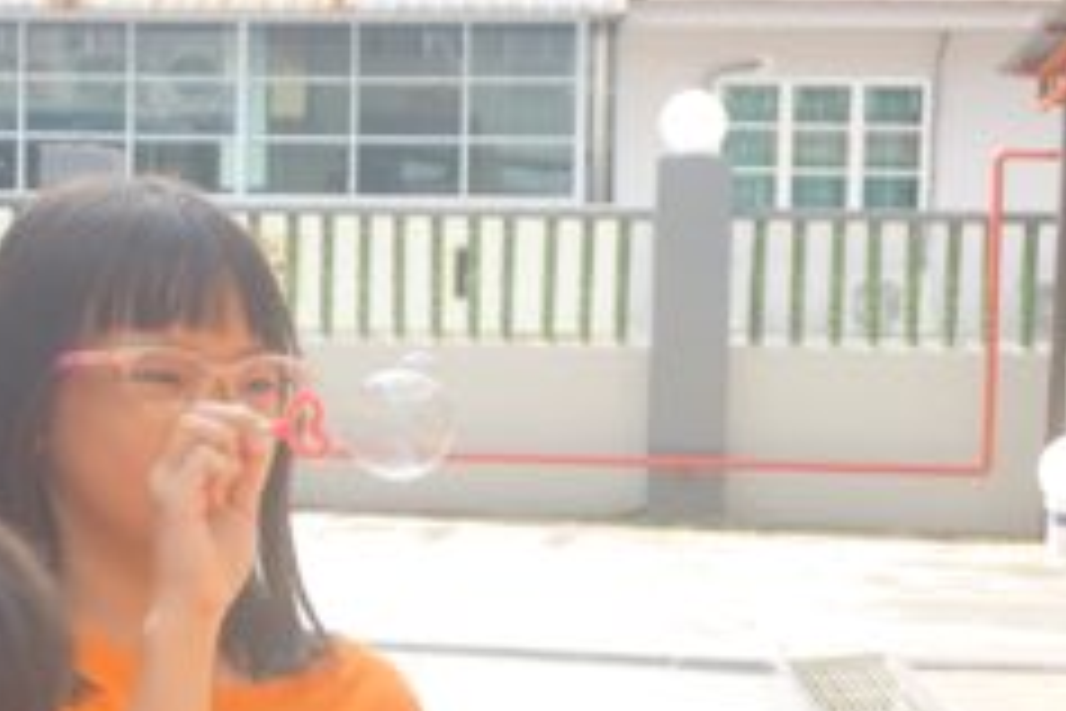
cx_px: 180
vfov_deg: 15.0
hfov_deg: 22.0
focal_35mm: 91
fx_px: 2694
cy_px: 454
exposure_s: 1/160
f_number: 5
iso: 100
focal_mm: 30
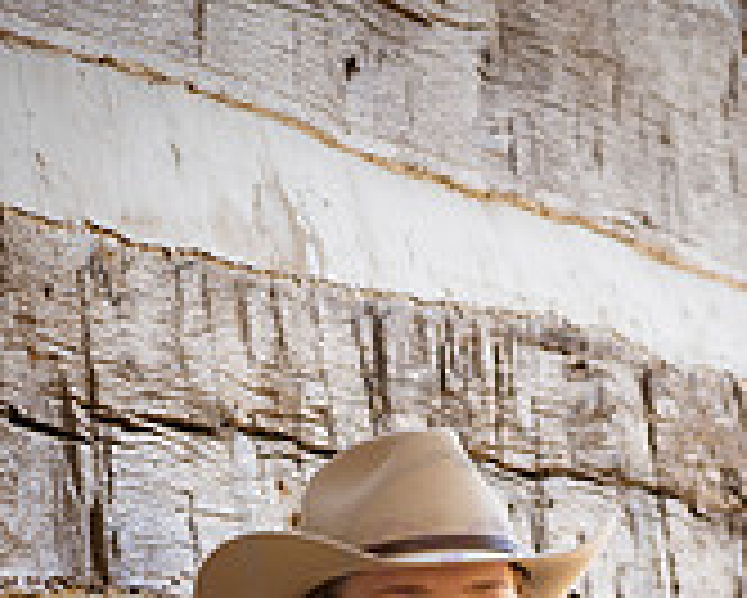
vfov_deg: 5.7
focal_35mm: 267
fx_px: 5906
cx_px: 459
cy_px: 976
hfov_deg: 7.2
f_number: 6.3
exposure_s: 1/250
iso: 800
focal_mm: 105
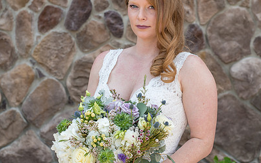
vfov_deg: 13.4
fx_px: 689
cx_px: 142
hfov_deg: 21.4
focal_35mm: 97
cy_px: 62
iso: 100
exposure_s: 1/250
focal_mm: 50
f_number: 4.5
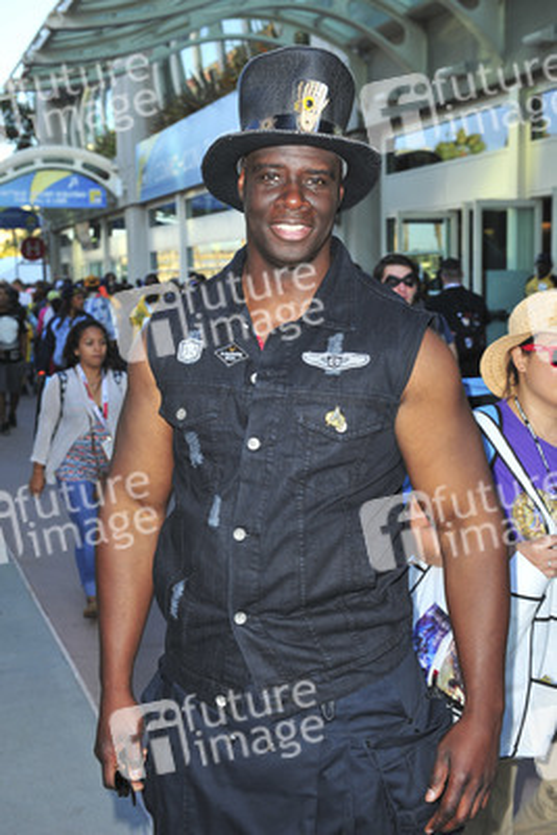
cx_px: 278
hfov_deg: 28.1
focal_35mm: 48
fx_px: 1113
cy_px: 418
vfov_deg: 41.1
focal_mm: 48
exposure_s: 1/320
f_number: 5.6
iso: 400
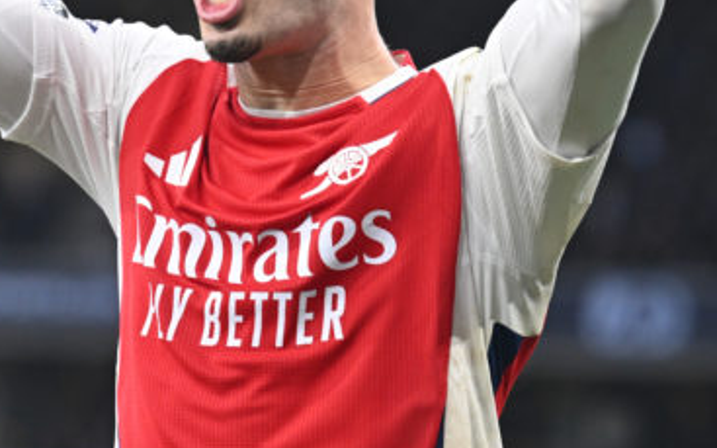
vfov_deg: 3.5
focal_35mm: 370
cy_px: 136
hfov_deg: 5.7
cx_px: 190
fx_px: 7227
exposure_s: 1/1000
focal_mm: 130
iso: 2000
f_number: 3.2
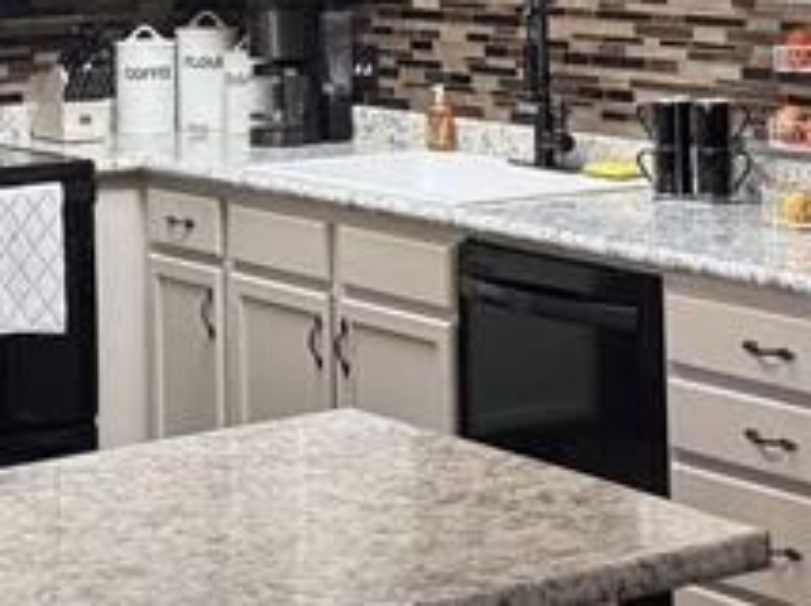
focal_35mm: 115
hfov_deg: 17.1
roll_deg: -0.1
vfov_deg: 12.5
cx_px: 273
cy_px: -167
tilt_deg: +0.2
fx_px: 2691
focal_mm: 6.76
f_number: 1.78
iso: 200
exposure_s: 1/120
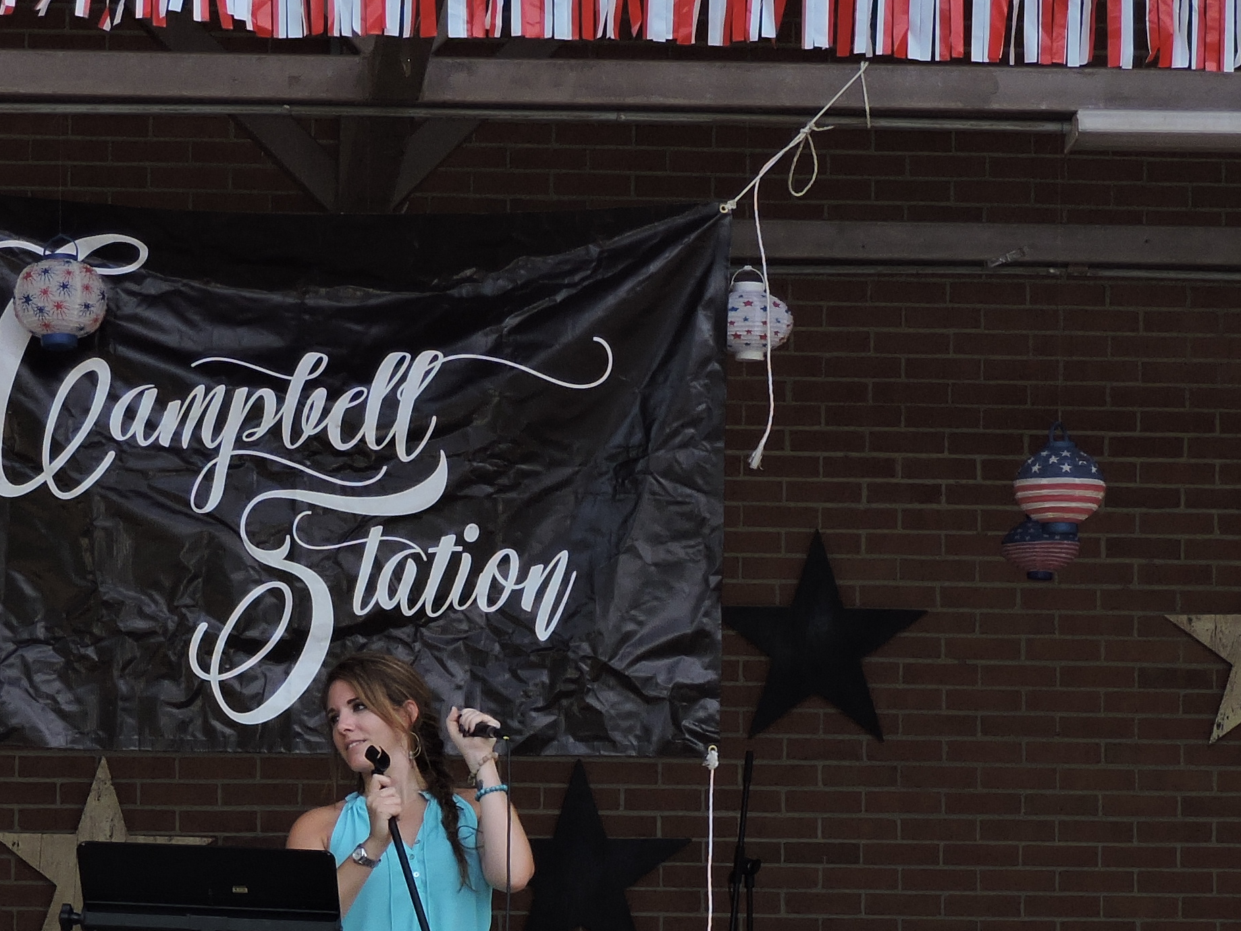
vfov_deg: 7.8
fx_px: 6741
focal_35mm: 188
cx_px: 597
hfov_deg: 10.5
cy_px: 1132
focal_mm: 13.4
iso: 100
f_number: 3.9
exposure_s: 1/200
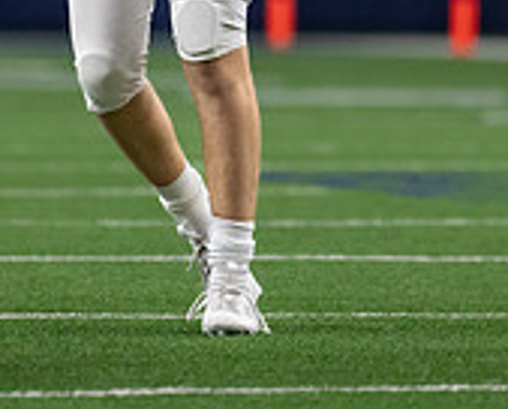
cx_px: 200
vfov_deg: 1.9
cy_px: -82
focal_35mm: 812
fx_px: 12237
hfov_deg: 2.4
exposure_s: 1/1000
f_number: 2.8
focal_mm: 200
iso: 2000
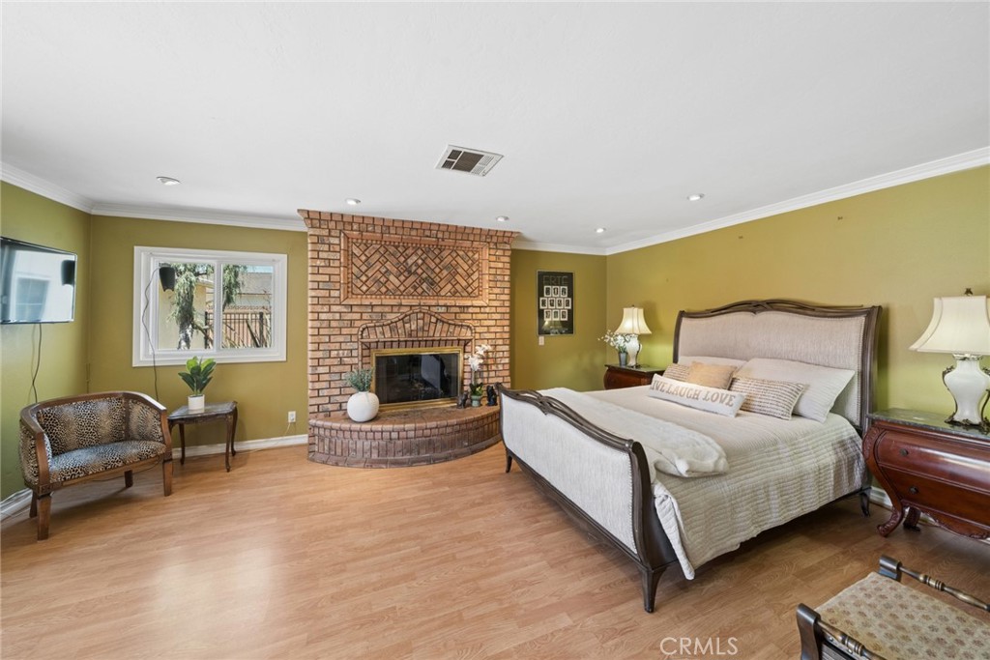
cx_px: 495
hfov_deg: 112.6
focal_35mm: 12
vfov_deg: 90.0
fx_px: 330
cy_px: 330
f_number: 8
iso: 400
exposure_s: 1/15
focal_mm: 12
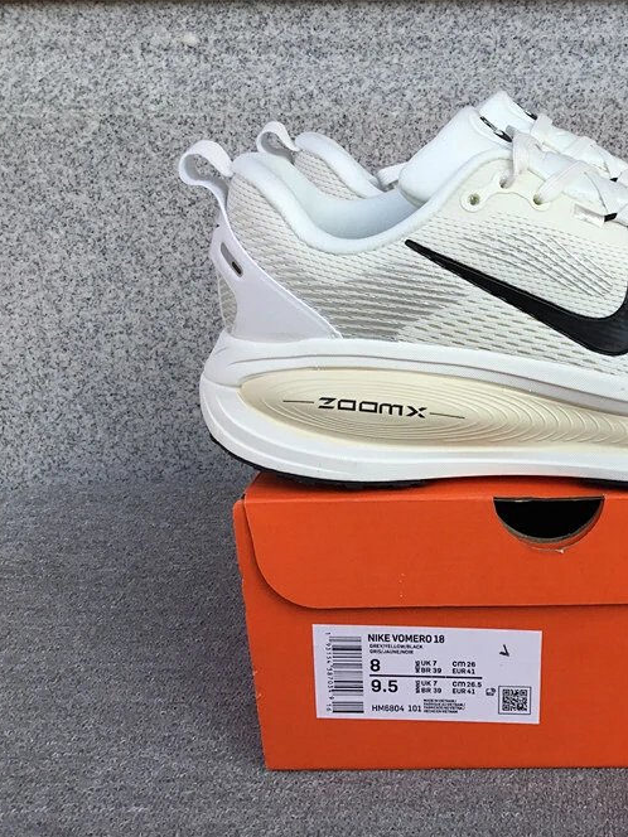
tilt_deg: -19.0
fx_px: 1016
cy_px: 424
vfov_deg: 44.8
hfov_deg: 32.7
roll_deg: +0.5
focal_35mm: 42
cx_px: 561
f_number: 2.4
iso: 25
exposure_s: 1/840
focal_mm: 3.3
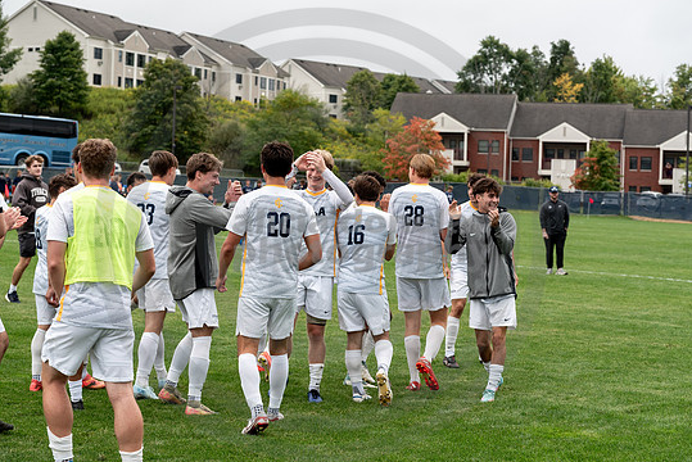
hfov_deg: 26.6
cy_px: 235
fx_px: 1462
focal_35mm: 76
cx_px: 322
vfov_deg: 18.0
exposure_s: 1/400
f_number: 5
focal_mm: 70
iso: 320
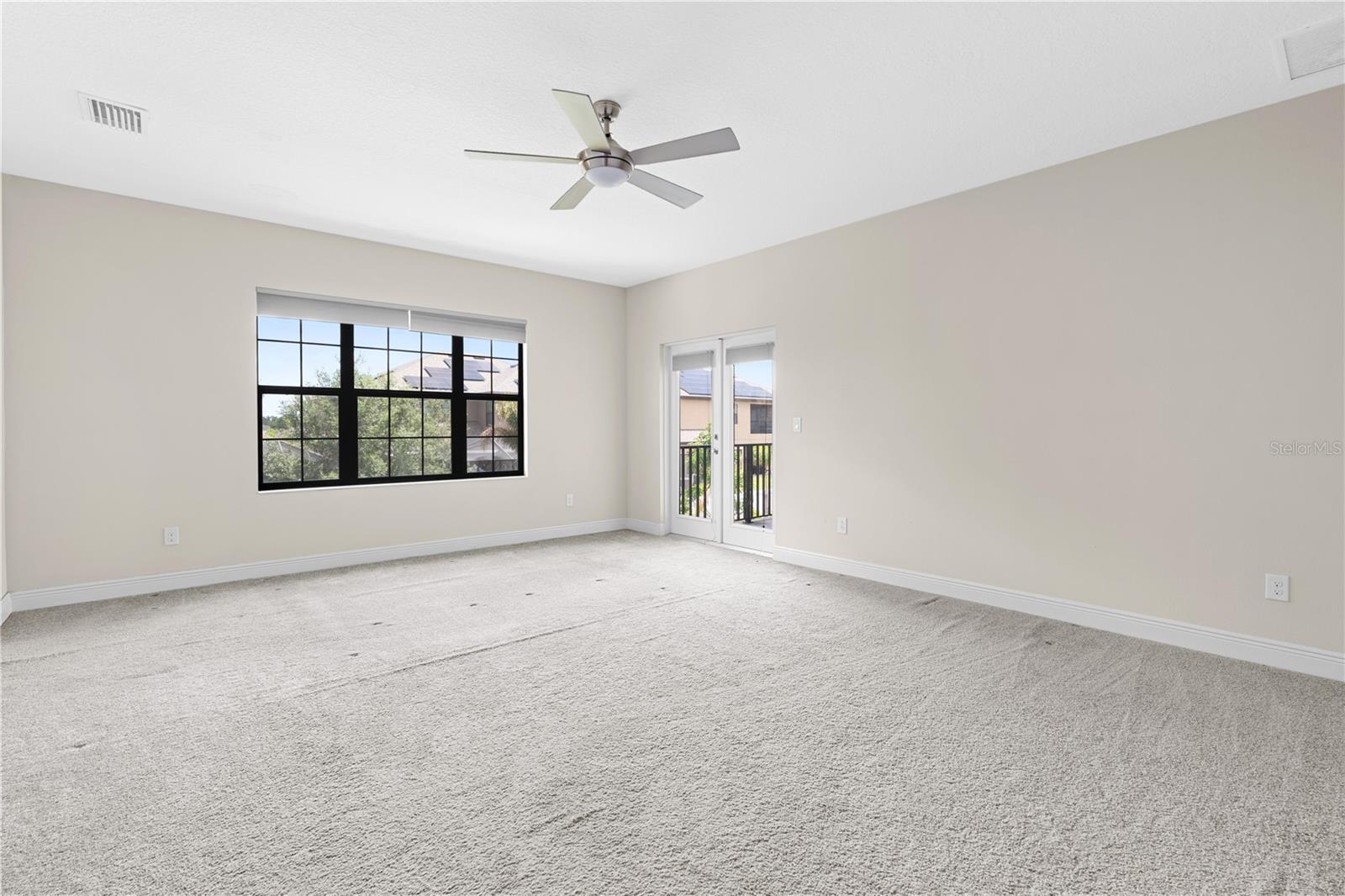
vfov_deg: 73.7
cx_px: 672
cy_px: 448
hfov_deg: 96.7
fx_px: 598
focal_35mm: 16
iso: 200
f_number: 8
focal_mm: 16
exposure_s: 1/1.25
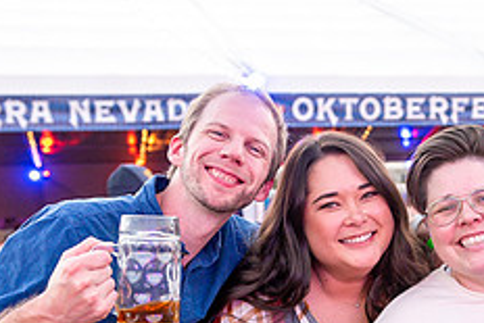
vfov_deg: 16.8
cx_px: 409
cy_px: 301
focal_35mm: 80
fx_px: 1076
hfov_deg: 24.8
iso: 1000
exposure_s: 1/125
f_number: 4
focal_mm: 32
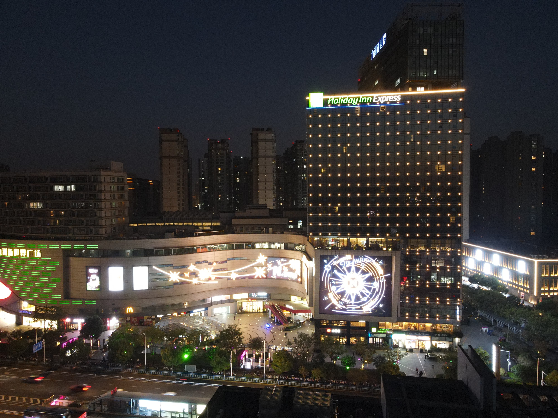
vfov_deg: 56.8
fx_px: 387
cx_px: 279
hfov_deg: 71.6
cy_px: 209
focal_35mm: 24
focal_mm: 4.5
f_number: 2.8
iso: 840
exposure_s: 1/6.25
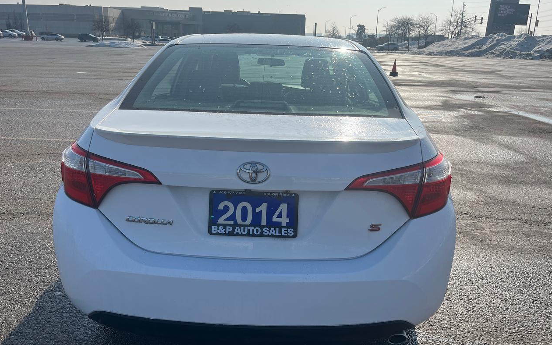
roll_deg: -1.7
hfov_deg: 66.5
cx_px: 272
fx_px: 421
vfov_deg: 44.5
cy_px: 180
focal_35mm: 28
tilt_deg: -18.7
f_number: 1.6
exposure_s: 1/6173
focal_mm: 5.1
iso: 50
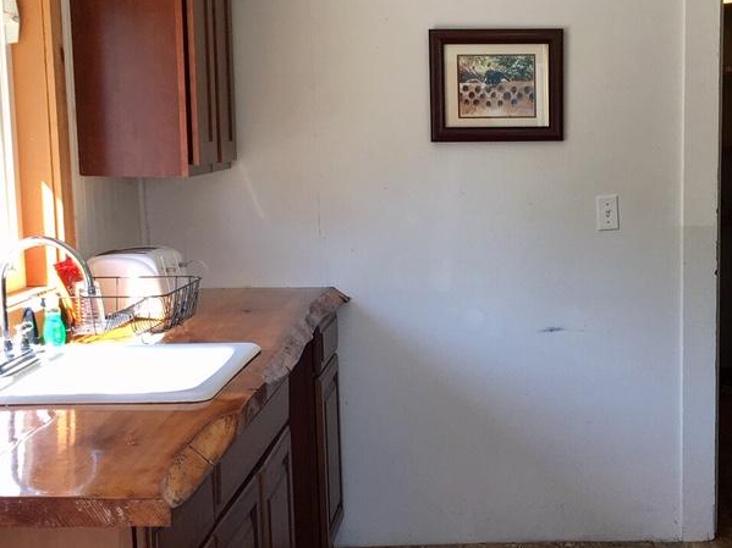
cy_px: 347
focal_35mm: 62
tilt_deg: -8.0
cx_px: 525
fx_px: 1311
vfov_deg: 23.6
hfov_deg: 30.8
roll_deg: +0.5
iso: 32
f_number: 2.2
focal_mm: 4.15
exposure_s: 1/120
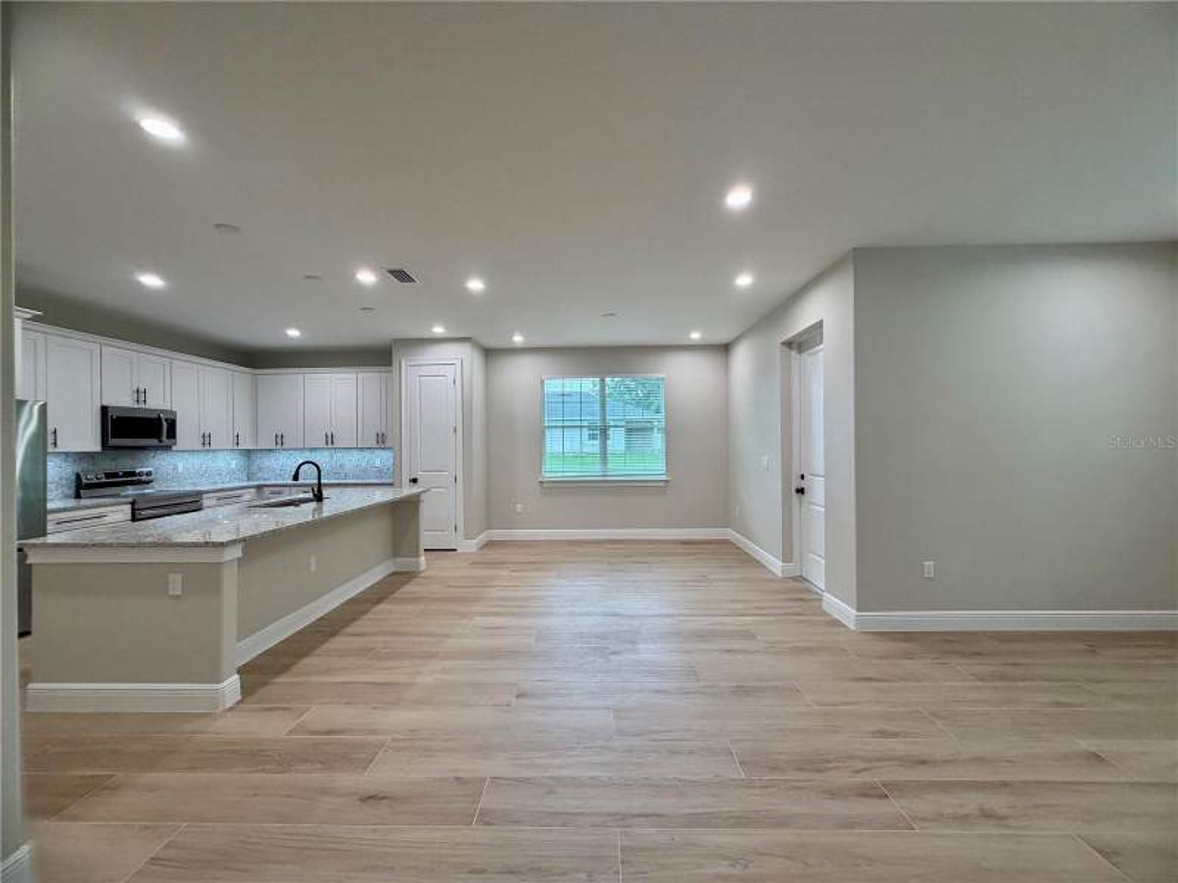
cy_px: 442
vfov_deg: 85.7
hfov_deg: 102.1
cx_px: 589
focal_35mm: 14
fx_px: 476
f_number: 2.2
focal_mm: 2.22
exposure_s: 1/120
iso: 250
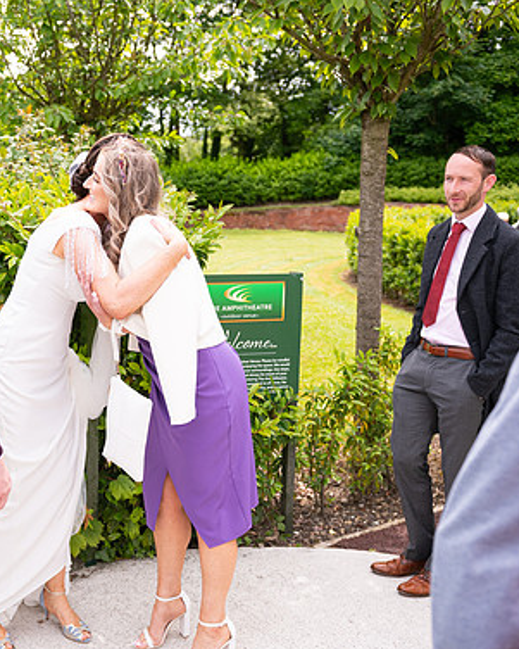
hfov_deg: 34.8
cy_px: 332
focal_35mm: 42
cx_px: 121
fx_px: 806
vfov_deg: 43.8
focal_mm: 29
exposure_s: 1/1600
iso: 250
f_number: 3.5
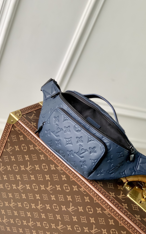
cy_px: 117
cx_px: 88
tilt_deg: -31.6
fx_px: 356
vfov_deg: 36.3
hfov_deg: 23.1
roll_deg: -27.4
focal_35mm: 56
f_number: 2.4
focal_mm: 6
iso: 64
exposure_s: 1/122
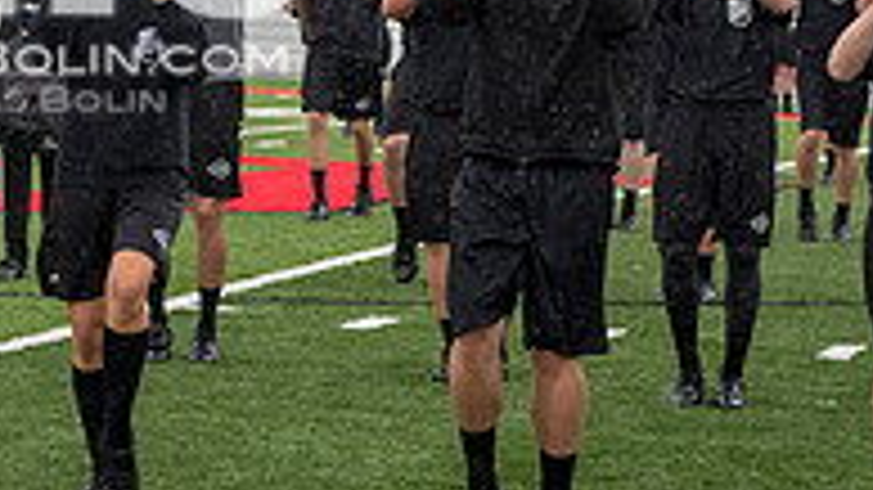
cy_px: -101
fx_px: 5068
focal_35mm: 219
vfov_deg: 5.5
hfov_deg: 9.8
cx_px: -22
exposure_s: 1/800
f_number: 4
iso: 400
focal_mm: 70
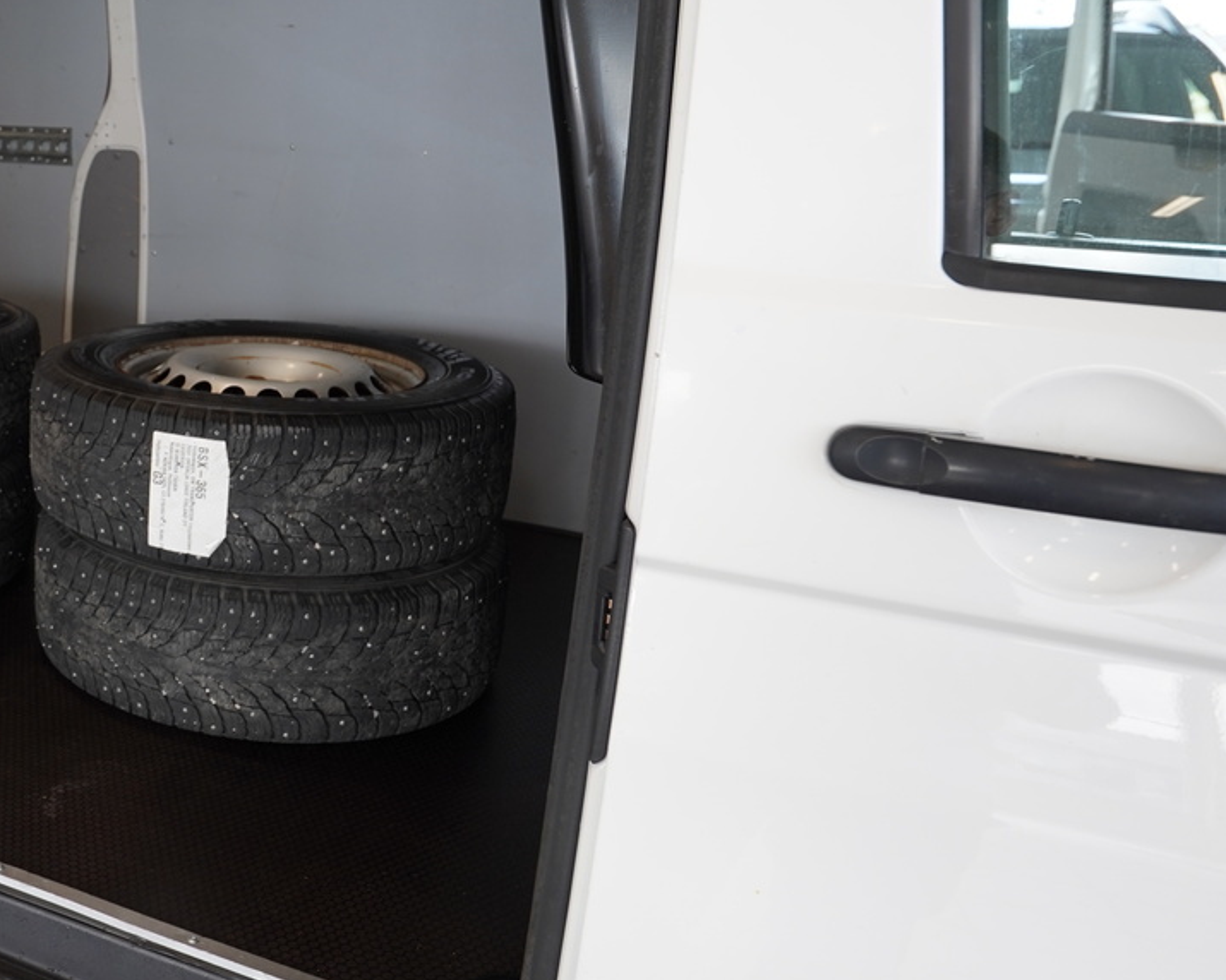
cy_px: 394
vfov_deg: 43.2
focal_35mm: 34
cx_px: 2
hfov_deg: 44.9
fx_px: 1234
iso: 320
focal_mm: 16
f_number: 4
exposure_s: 1/60
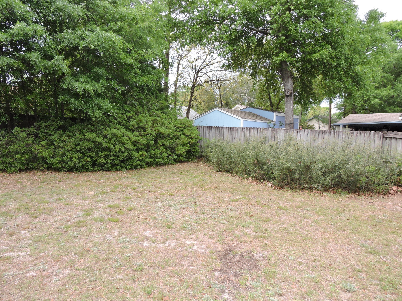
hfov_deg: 71.6
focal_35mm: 24
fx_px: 279
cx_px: 201
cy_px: 150
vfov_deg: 56.8
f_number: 3.3
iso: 280
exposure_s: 1/800
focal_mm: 4.3
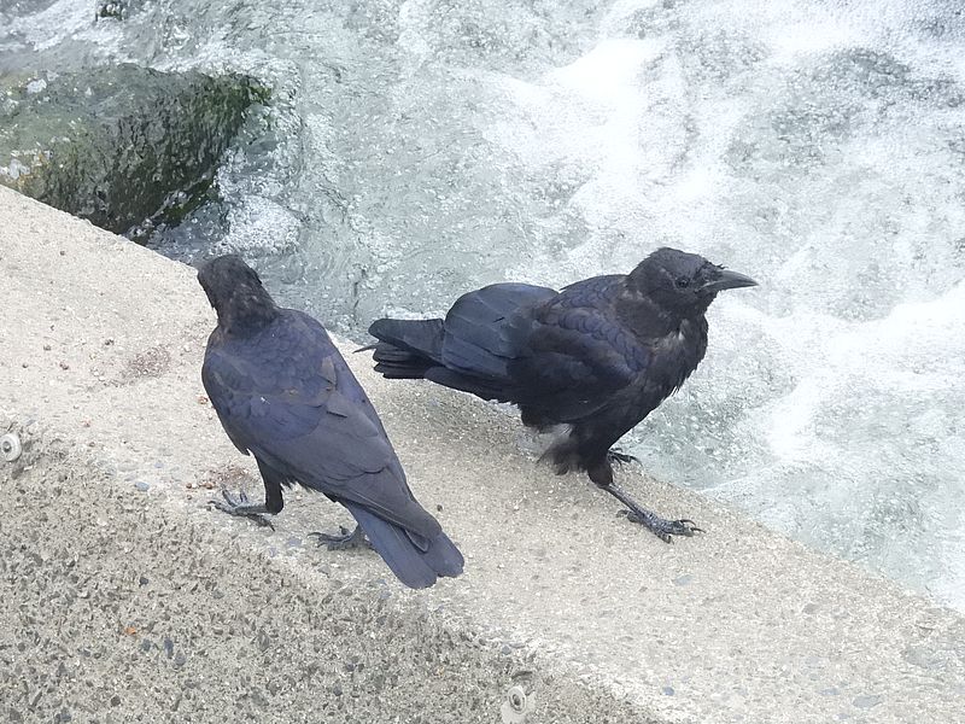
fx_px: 22302
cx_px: 482
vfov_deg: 1.9
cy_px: 362
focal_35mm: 800
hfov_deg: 2.5
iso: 1600
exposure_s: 1/1600
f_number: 5.6
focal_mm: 143
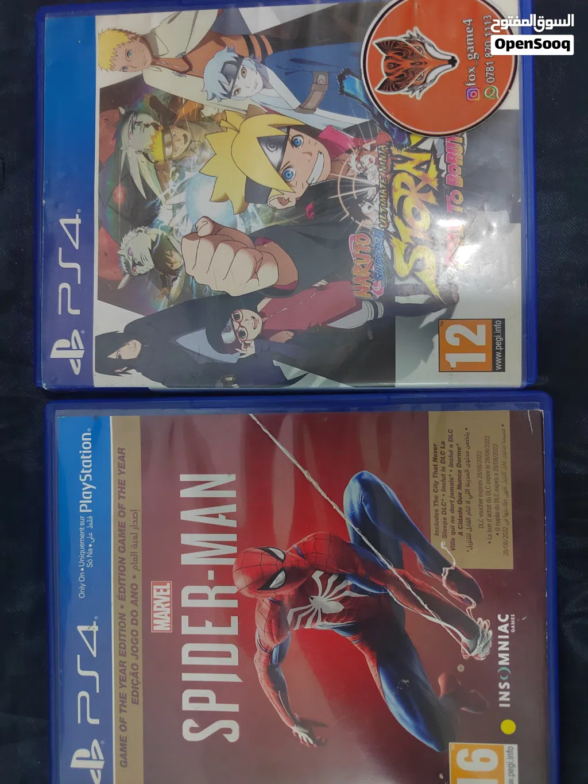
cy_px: 392
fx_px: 521
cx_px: 294
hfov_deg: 58.9
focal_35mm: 23
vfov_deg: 73.9
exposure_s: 1/100
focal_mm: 5.52
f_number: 1.9
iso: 2488
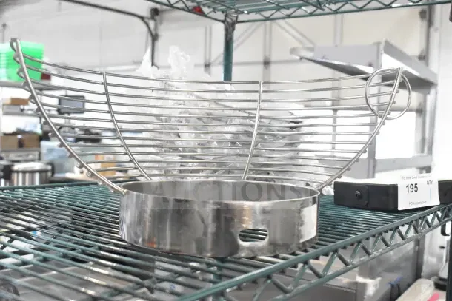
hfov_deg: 47.9
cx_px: 226
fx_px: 509
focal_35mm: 40
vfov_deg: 33.0
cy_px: 150
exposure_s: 1/200
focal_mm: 27
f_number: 7.1
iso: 6400
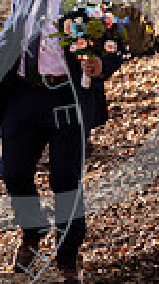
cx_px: -17
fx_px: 3574
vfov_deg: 4.5
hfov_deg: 2.5
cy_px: -11
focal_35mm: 475
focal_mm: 135
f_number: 2.8
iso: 100
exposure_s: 1/800
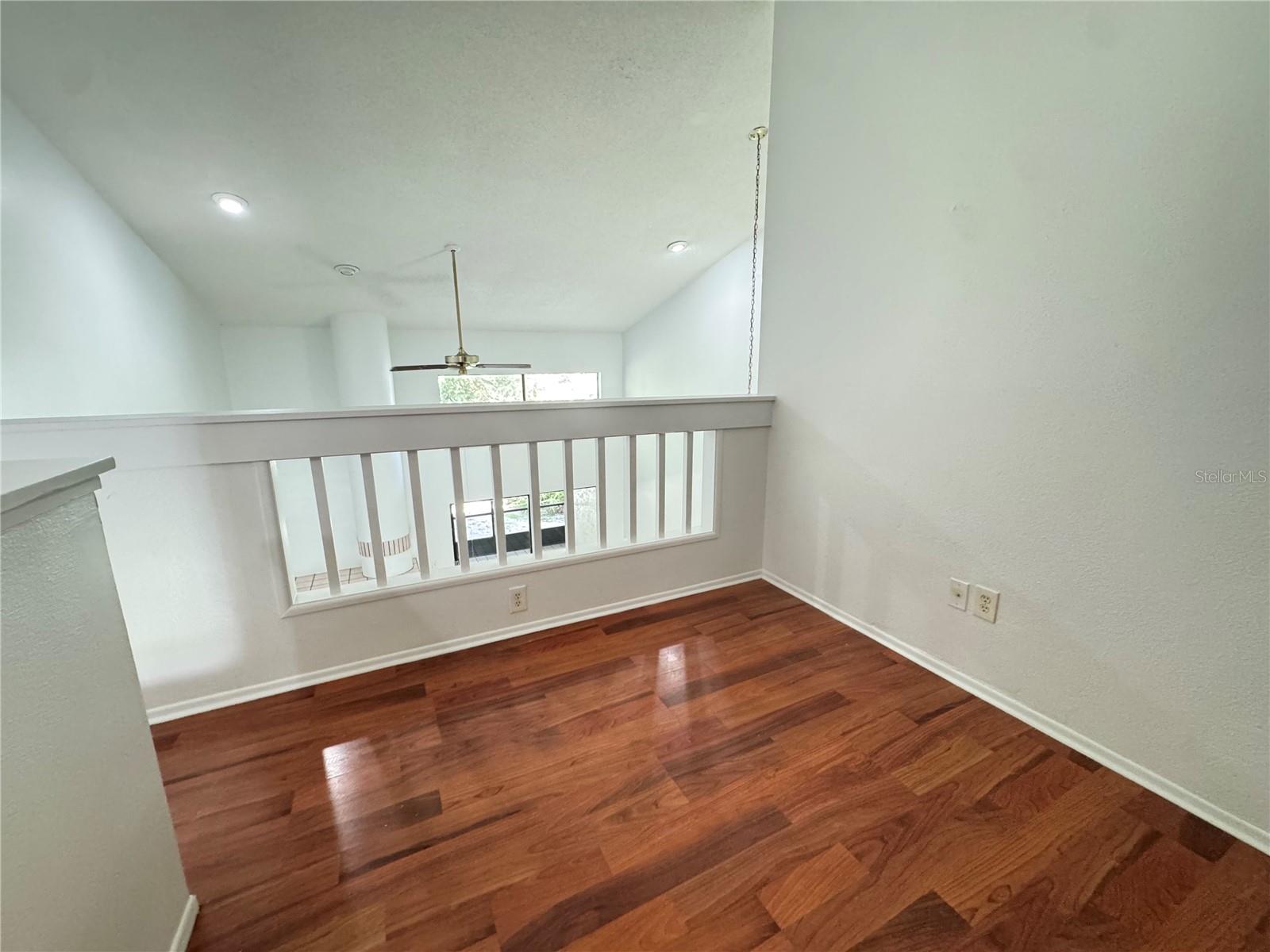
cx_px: 635
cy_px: 476
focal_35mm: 14
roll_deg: +1.4
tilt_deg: -12.6
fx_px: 514
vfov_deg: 85.7
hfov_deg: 102.1
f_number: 2.2
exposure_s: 1/60
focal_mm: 2.22
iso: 1000
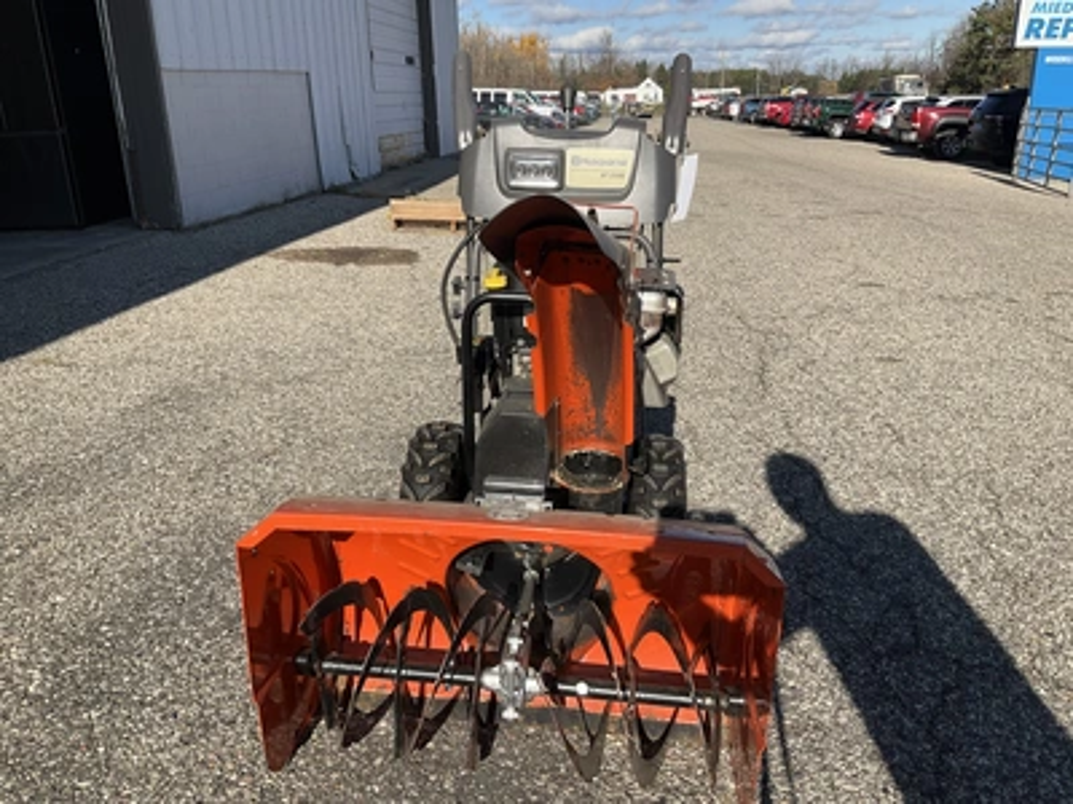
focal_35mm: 29
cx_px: 536
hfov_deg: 61.7
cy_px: 402
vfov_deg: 48.2
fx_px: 899
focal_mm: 3
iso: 25
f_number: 1.8
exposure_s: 1/1984
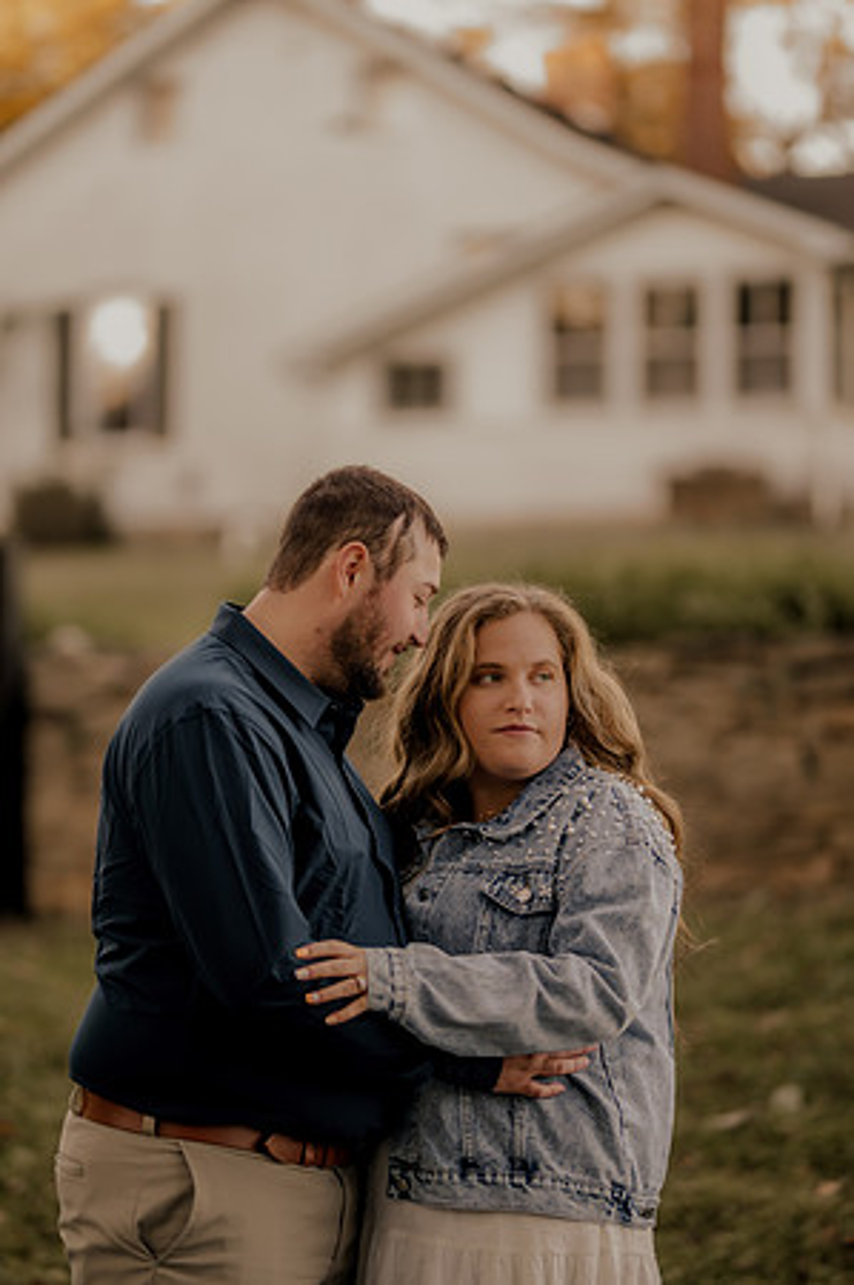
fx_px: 3031
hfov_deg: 16.0
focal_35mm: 85
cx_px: 427
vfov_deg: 23.9
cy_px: 642
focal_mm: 85
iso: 50
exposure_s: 1/100
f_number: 1.4
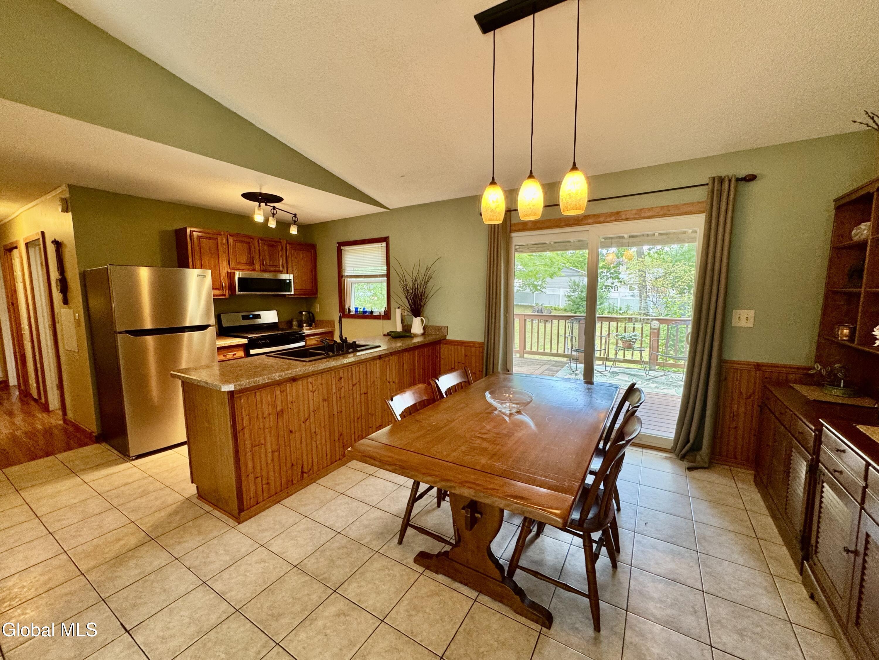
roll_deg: -0.2
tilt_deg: -7.3
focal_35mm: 14
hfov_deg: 102.1
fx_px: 356
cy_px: 330
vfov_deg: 85.7
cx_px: 440
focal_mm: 2.22
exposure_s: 1/60
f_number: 2.2
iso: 160
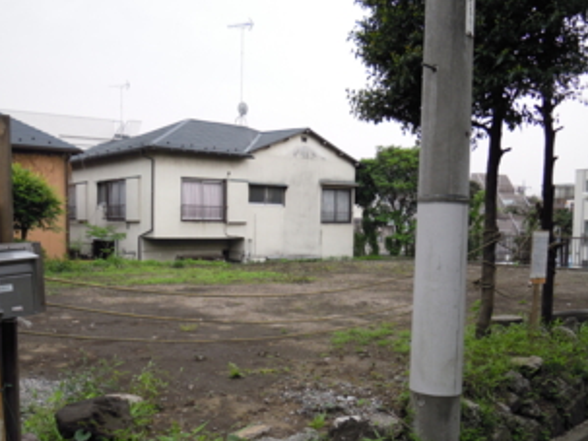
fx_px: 628
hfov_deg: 50.0
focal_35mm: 37
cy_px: 289
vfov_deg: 38.3
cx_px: 258
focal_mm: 5
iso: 100
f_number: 2.7
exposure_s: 1/250
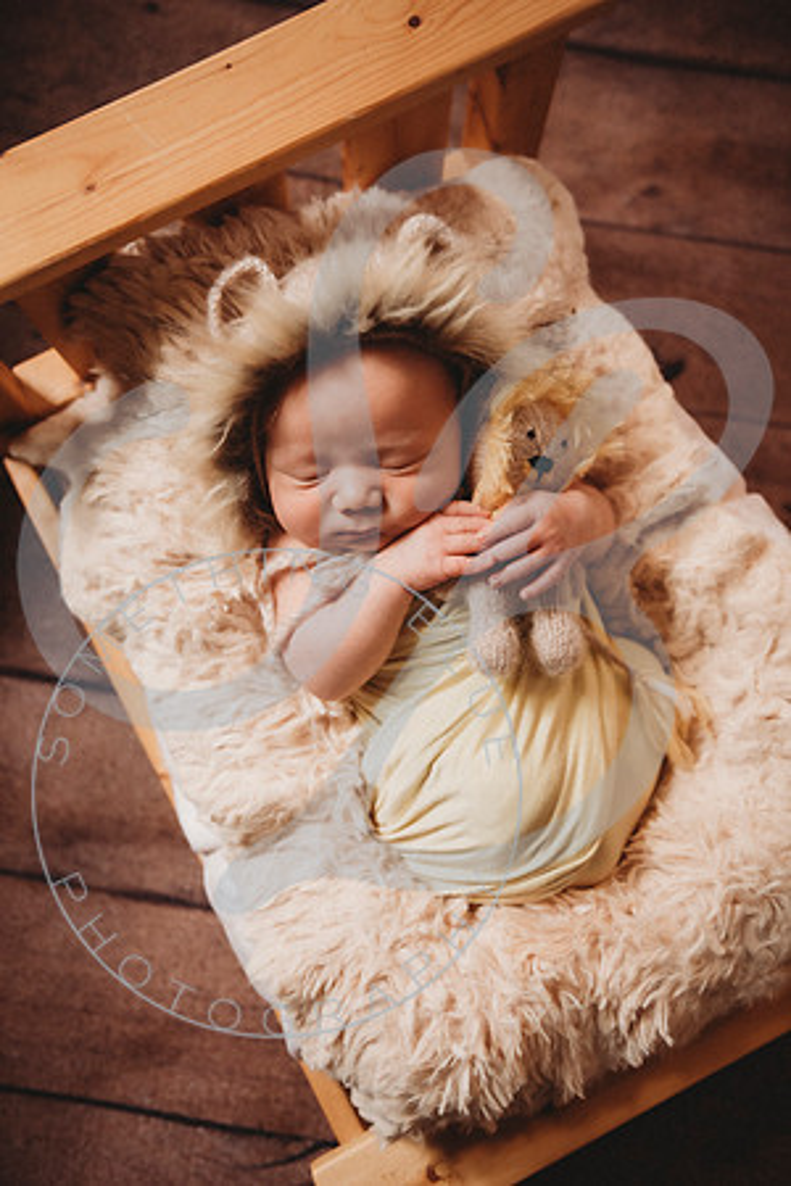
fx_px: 1153
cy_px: 593
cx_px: 396
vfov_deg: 54.4
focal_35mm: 35
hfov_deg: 37.9
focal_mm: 35
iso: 1000
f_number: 2.8
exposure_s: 1/125
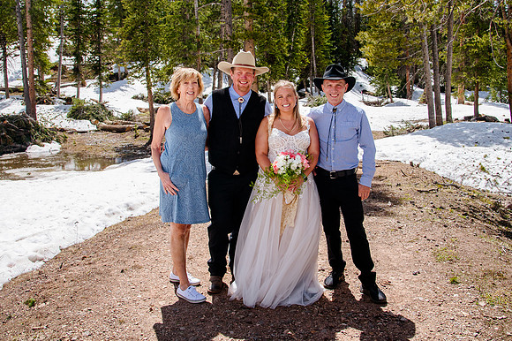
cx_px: 256
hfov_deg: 60.9
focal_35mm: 31
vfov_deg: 42.4
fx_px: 436
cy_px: 129
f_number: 7.1
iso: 400
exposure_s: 1/320
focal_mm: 24
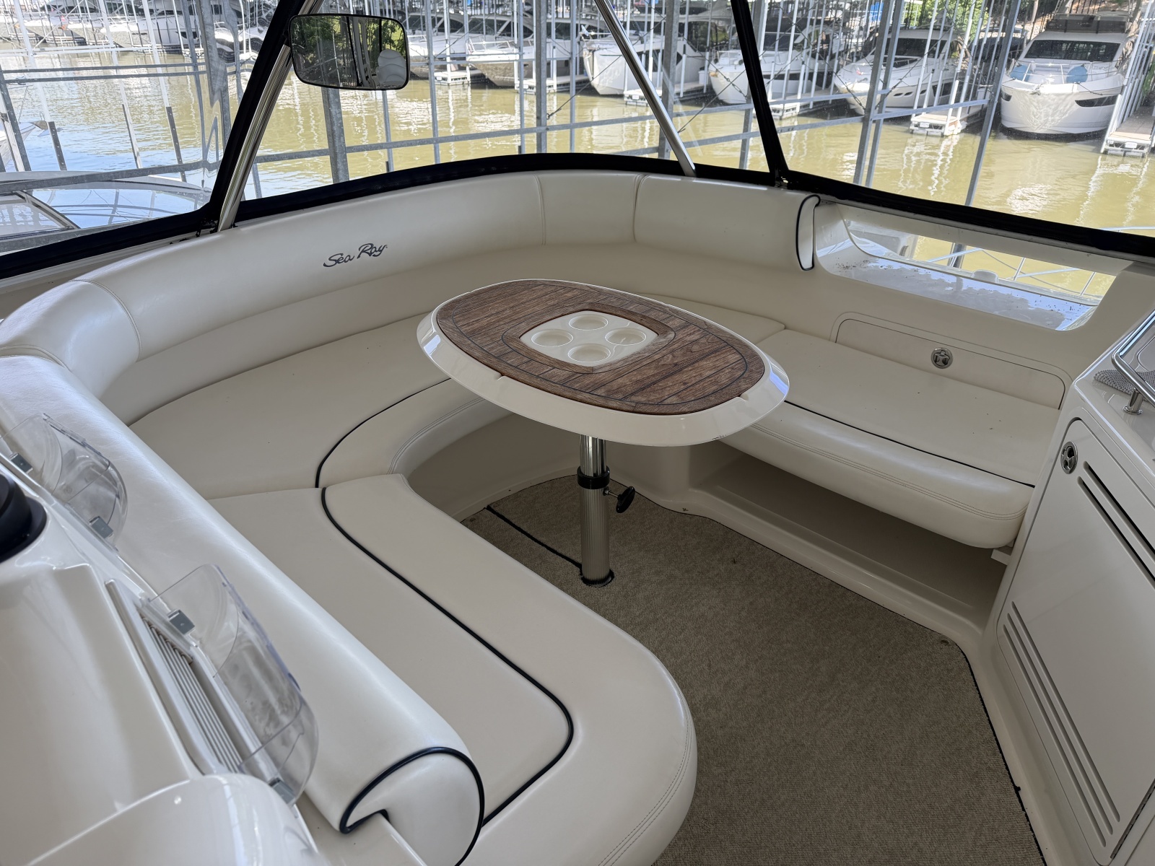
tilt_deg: -27.0
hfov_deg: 71.6
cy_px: 433
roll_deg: -1.1
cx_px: 578
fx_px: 801
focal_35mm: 24
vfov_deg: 56.8
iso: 100
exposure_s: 1/494
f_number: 1.78
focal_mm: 6.76
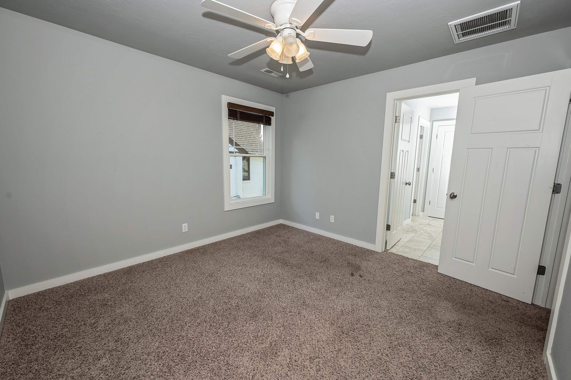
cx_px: 286
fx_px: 222
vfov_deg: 81.1
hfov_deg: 104.3
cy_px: 190
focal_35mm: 14
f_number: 7.1
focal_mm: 14
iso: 200
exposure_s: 1/125
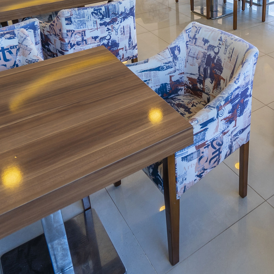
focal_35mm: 39
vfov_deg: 39.0
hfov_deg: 40.8
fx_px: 349
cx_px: 224
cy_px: 15
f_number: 4.5
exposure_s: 1/60
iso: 100
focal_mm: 16
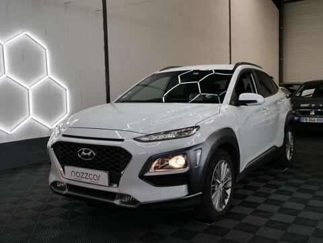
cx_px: 162
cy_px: 122
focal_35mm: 36
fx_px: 336
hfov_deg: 51.4
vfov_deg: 39.7
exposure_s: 1/60
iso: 640
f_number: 7.1
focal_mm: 18
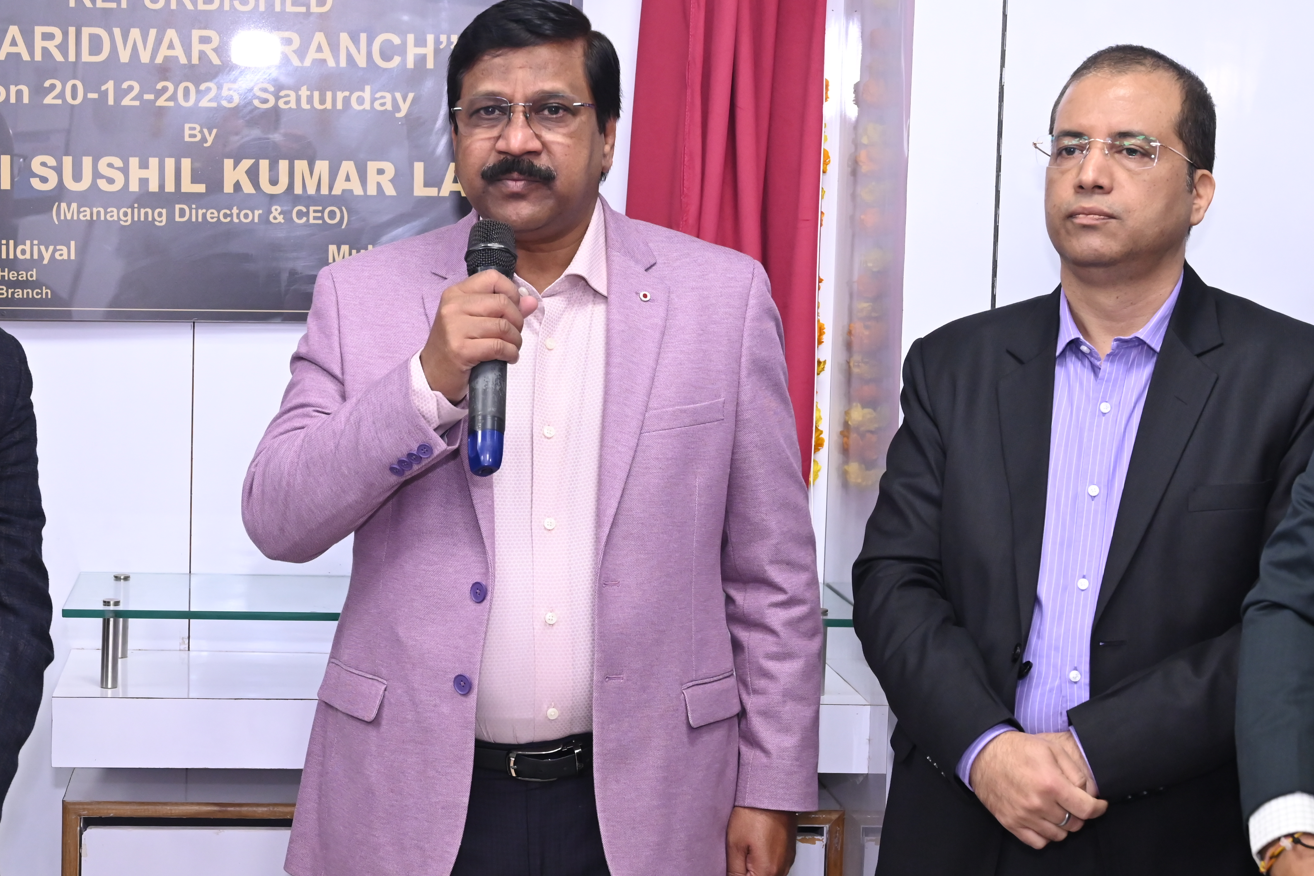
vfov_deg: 18.4
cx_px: 525
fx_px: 2701
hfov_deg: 27.3
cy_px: 423
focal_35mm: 74
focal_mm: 52
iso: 2000
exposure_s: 1/100
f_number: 5.6
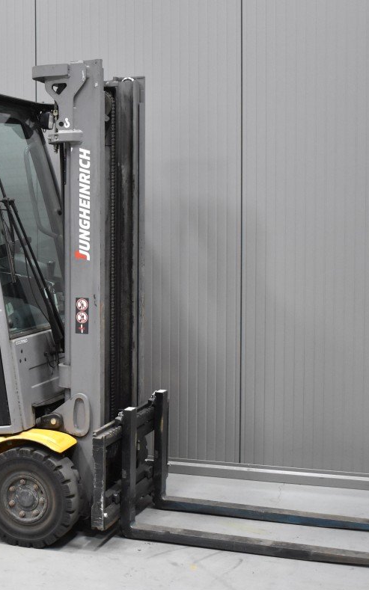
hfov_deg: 20.0
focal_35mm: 63
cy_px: 293
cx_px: -10
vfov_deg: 32.6
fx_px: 1010
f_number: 5
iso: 1600
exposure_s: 1/50
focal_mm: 27
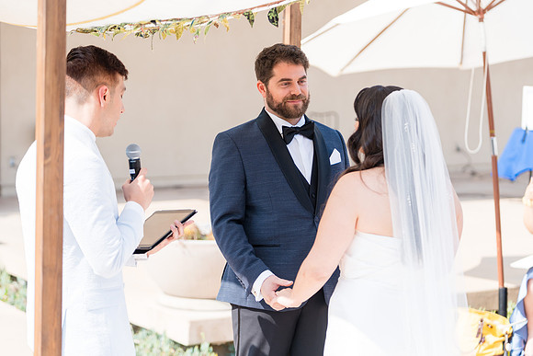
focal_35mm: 87
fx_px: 1288
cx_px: 266
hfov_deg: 23.4
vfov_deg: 15.7
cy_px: 178
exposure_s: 1/1600
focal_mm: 87
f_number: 2.8
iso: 200
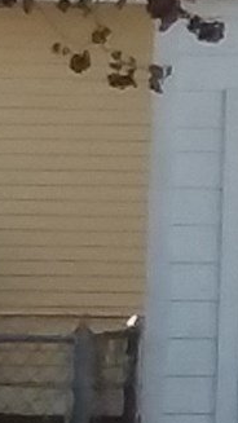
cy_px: -14
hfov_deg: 5.2
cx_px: 1039
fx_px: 2221
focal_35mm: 198
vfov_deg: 10.8
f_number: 1.9
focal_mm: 2.47
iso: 40
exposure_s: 1/1268
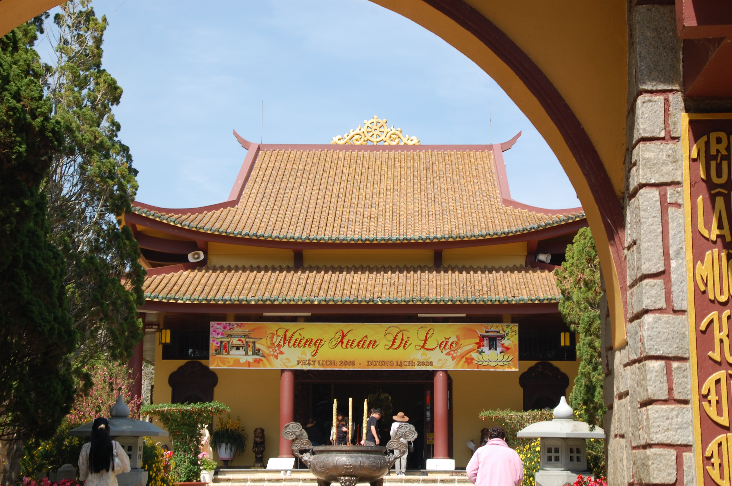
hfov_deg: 28.1
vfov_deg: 18.9
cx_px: 366
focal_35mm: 72
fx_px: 1463
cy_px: 243
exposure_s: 1/250
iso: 200
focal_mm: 48
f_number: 8
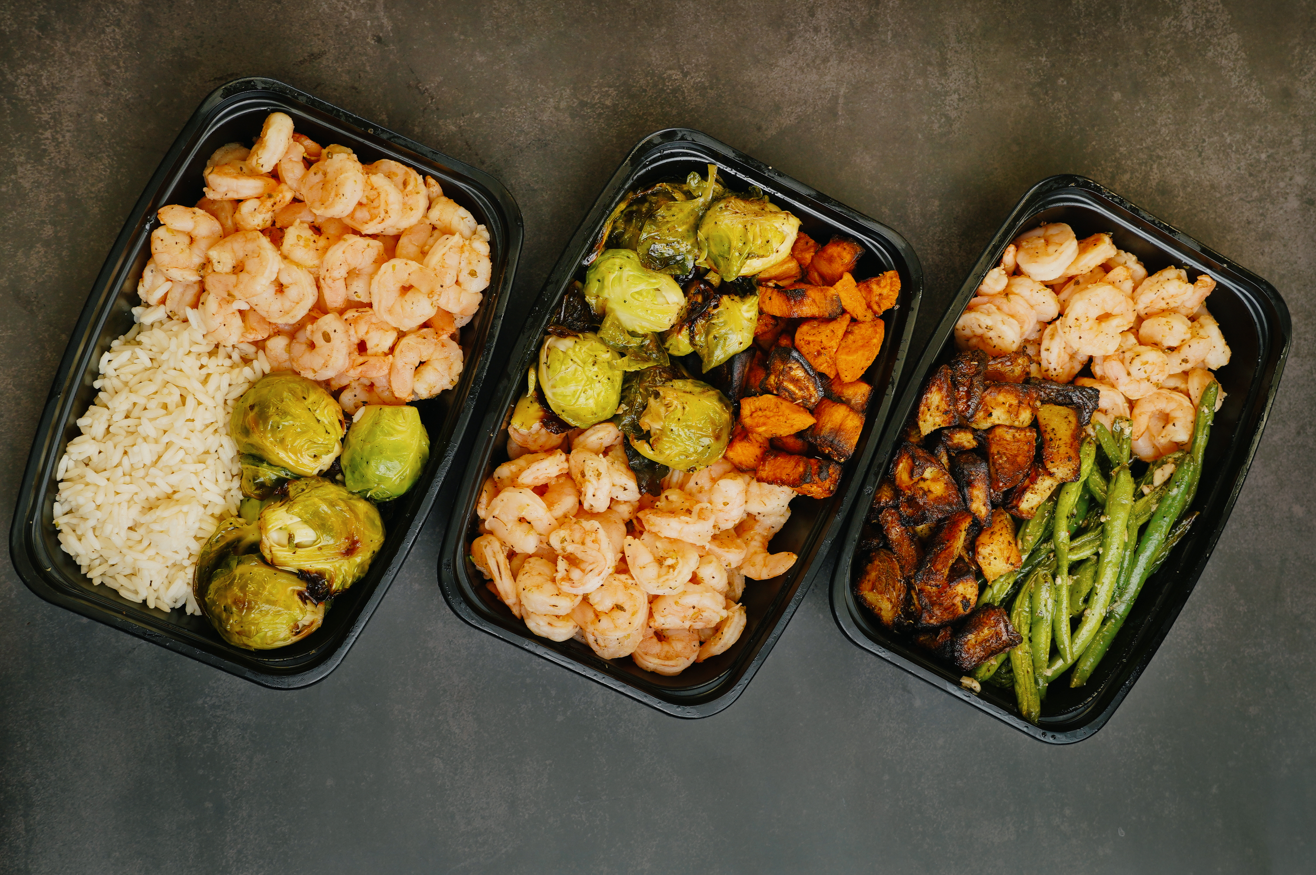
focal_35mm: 49
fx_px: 1790
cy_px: 438
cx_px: 658
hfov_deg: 40.4
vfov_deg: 27.5
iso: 160
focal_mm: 33
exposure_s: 1/60
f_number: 4
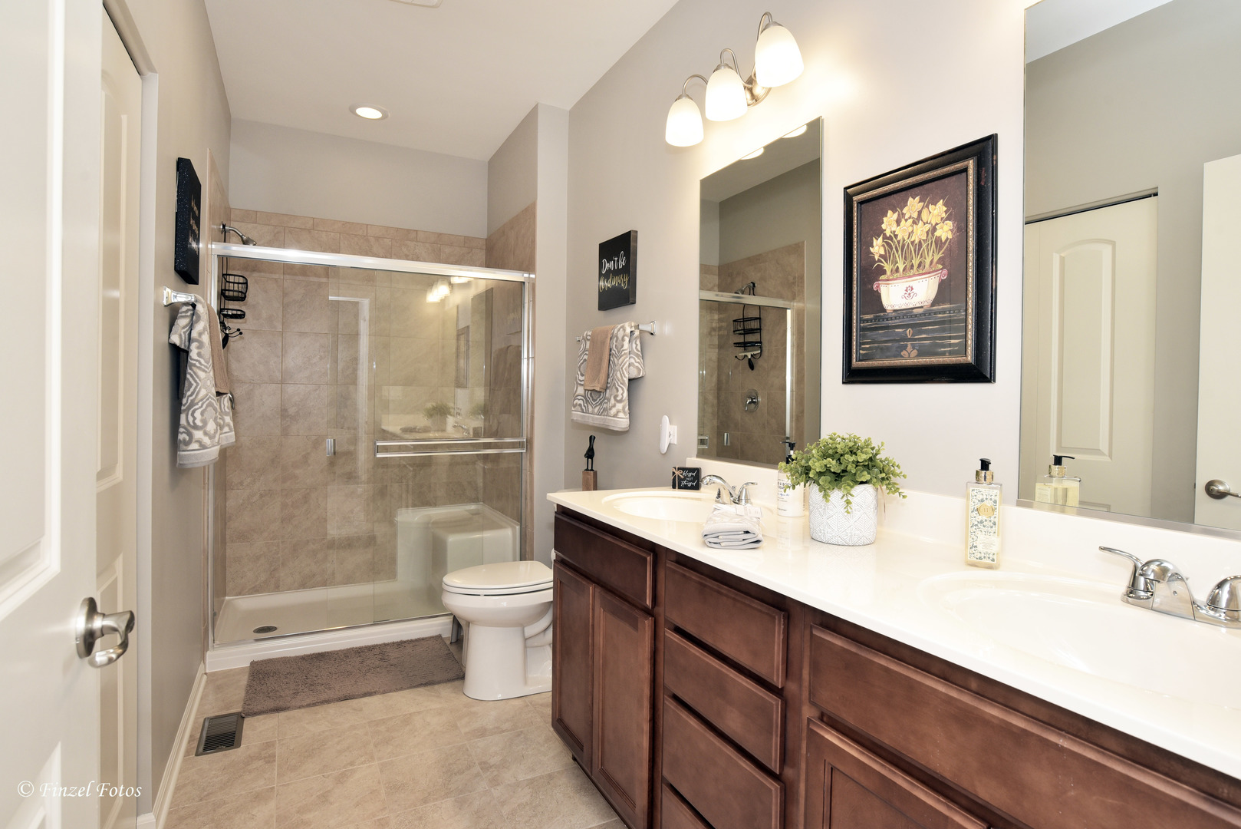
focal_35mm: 18
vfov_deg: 67.4
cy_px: 414
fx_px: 621
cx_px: 620
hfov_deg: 90.0
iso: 400
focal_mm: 18
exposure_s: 1/50
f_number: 8
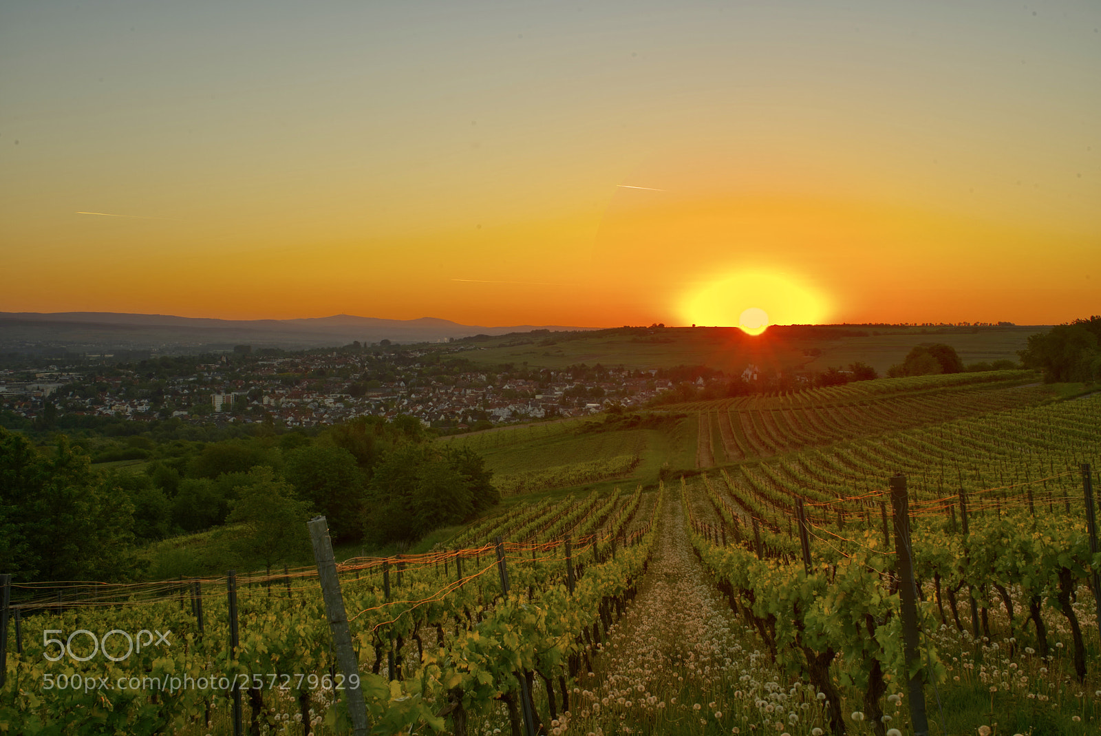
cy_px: 368
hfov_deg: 48.4
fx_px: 1224
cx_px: 550
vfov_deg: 33.4
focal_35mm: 40
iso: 100
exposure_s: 1/5
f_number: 18
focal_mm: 40
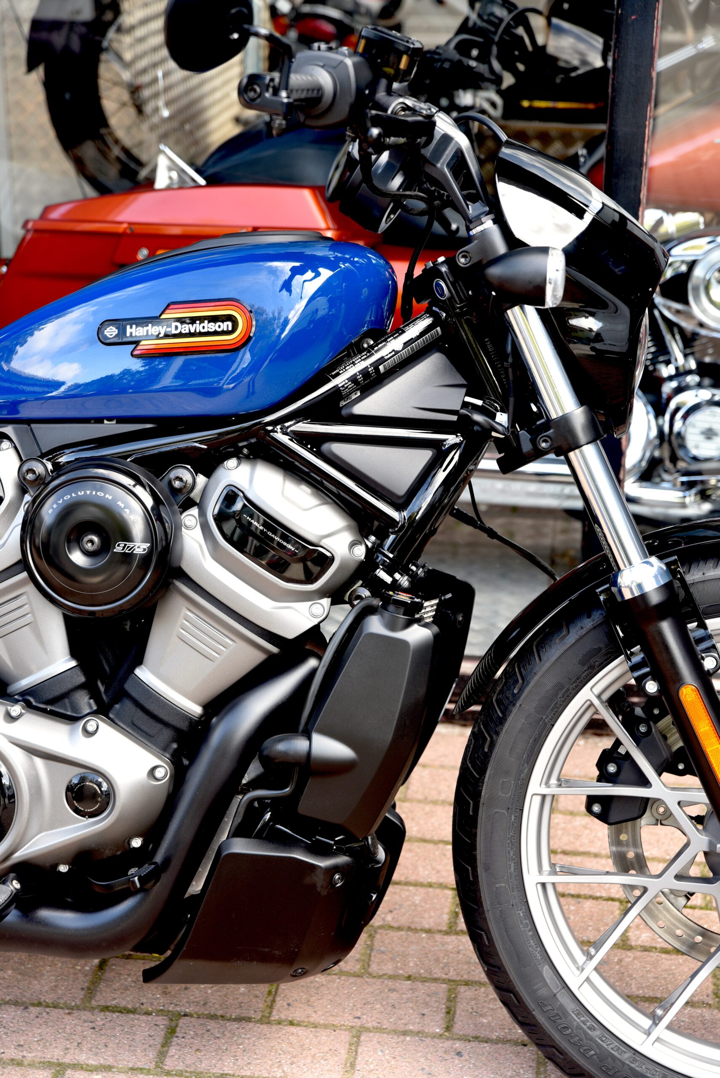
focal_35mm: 70
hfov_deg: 19.5
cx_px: 360
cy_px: 539
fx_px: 2098
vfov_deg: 28.8
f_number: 4.5
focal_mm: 70
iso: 200
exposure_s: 1/80
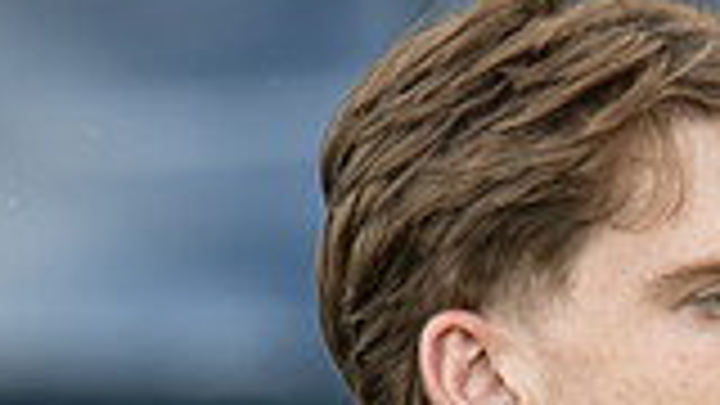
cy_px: 759
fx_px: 19683
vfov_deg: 1.2
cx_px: 997
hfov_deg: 2.1
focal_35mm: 1031
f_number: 1.8
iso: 400
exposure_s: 1/2000
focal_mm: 135
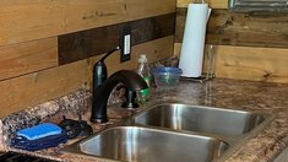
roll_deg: +2.8
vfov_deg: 15.3
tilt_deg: -21.2
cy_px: 176
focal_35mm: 77
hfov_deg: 26.6
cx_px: 28
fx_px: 588
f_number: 1.6
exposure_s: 1/60
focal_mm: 5.1
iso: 160
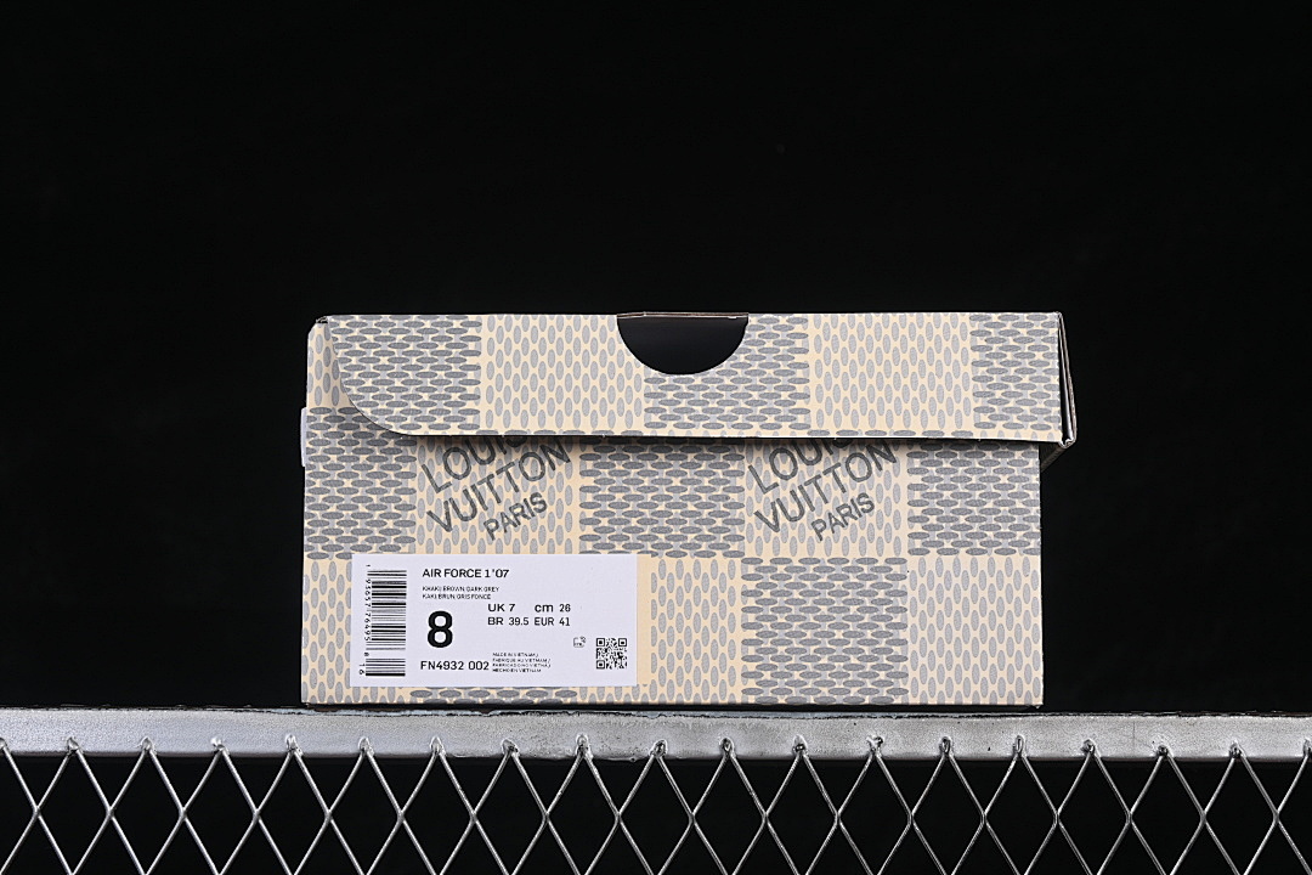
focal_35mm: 75
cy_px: 438
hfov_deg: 27.0
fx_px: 2733
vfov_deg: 18.2
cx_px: 656
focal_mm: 50
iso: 160
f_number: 8
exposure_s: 1/80
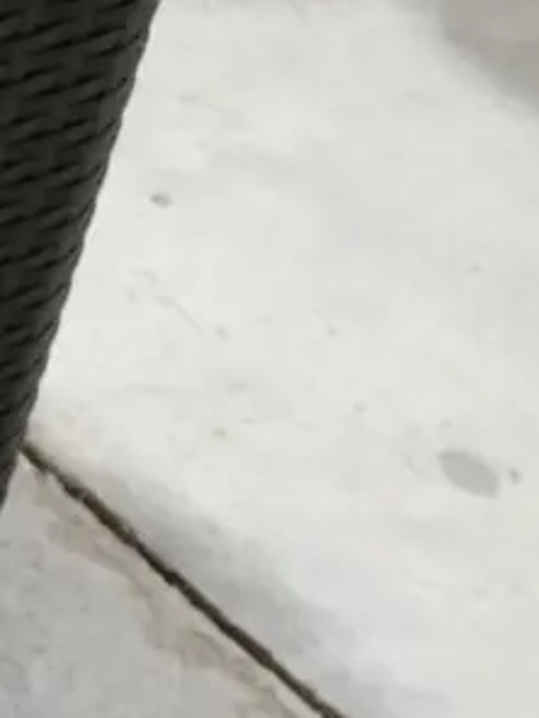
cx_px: -319
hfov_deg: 14.1
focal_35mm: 97
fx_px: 2014
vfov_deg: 20.2
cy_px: 291
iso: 320
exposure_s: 1/60
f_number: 3.5
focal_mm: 14
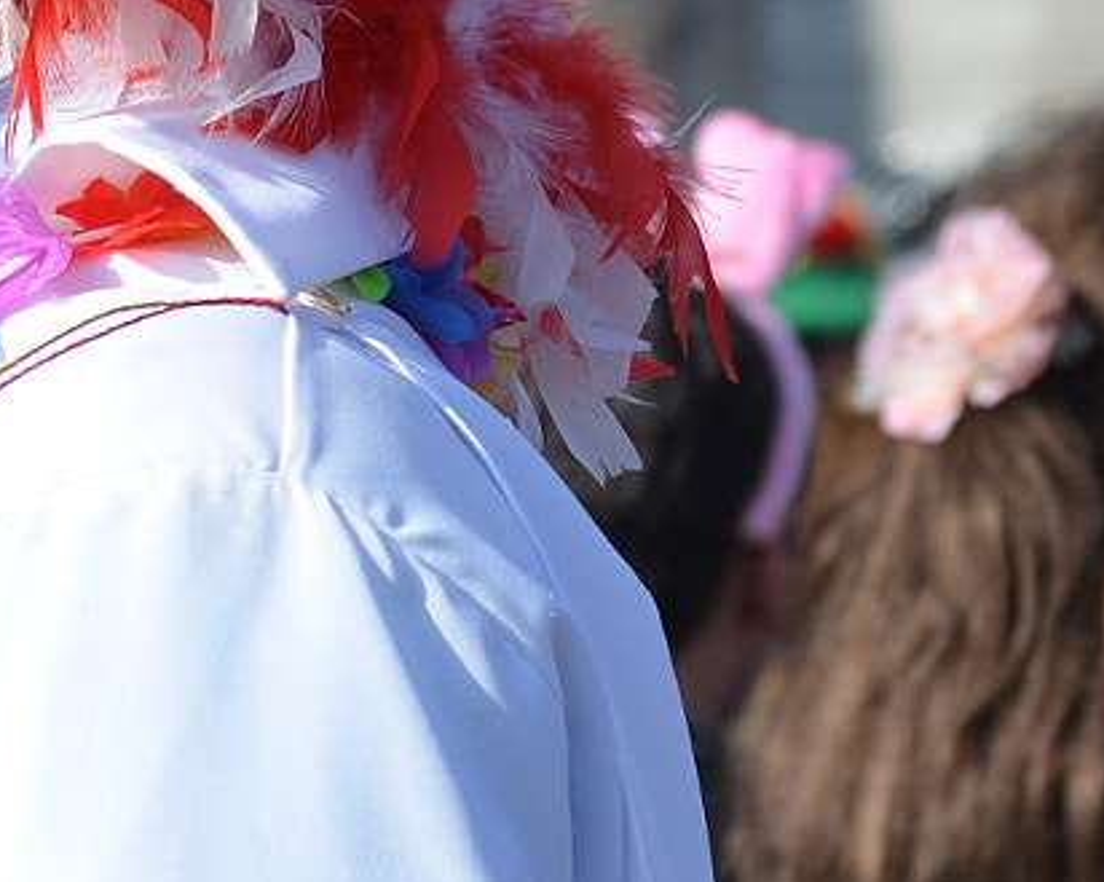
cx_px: -244
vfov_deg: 2.8
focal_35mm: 557
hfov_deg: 3.5
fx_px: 18187
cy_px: 216
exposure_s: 1/400
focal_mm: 102
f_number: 8
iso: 100
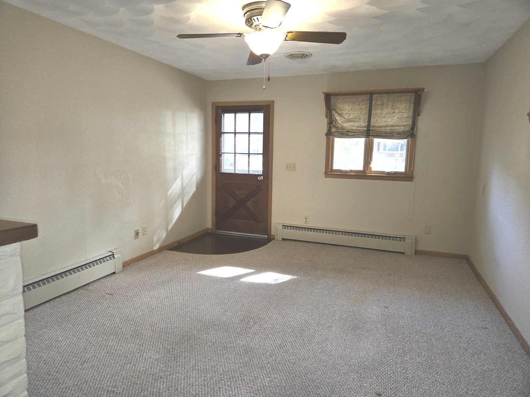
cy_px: 198
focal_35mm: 23
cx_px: 265
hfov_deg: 73.9
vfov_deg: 58.9
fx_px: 352
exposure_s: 1/60
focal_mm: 5.4
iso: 100
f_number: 1.8
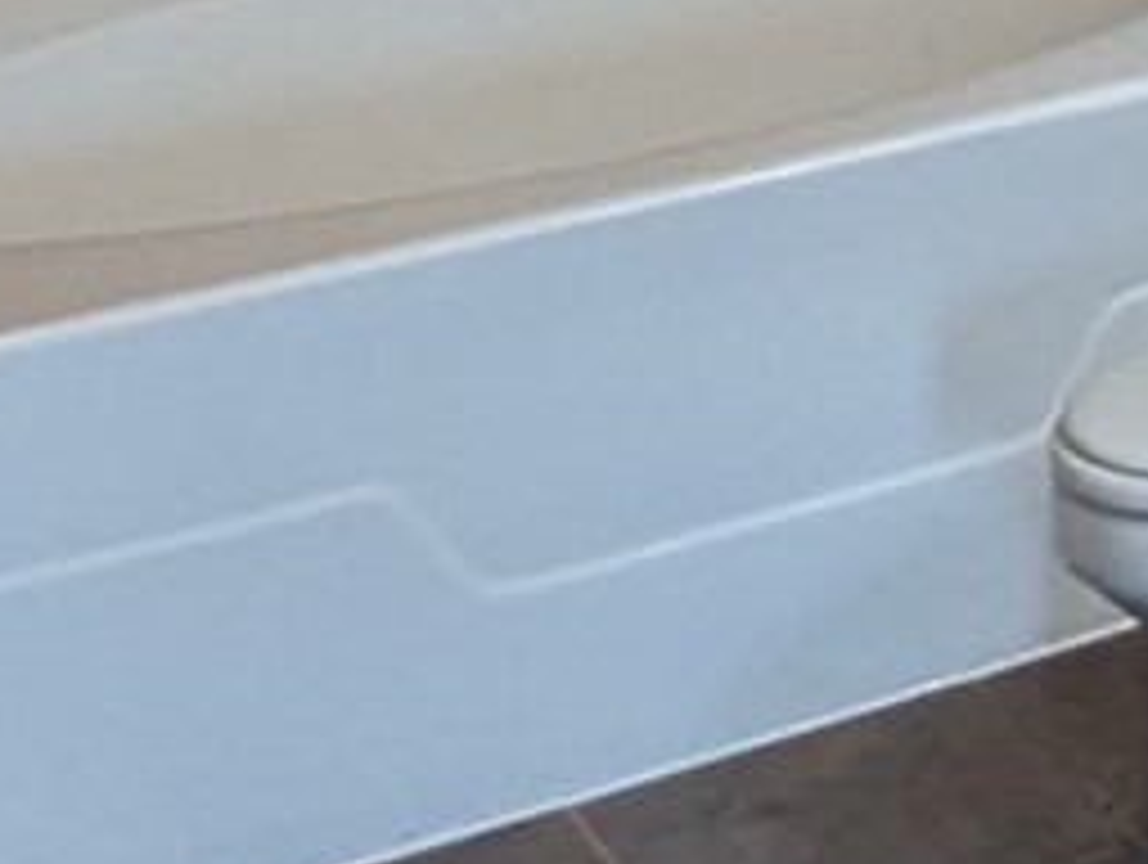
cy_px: -374
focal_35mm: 104
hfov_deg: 16.3
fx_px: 3454
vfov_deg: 13.5
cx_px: 1965
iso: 106
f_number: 2.2
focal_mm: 1.95
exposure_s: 1/60
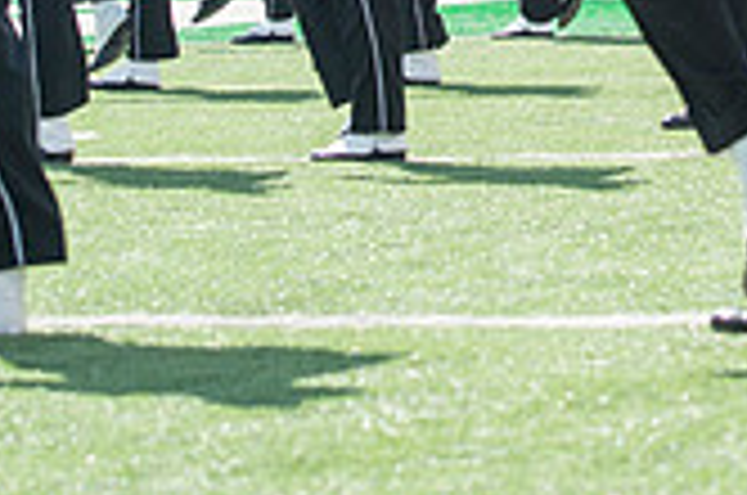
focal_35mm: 245
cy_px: -369
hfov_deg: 8.3
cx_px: 878
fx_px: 5074
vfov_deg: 5.5
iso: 200
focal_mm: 70
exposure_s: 1/1000
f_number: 4.5
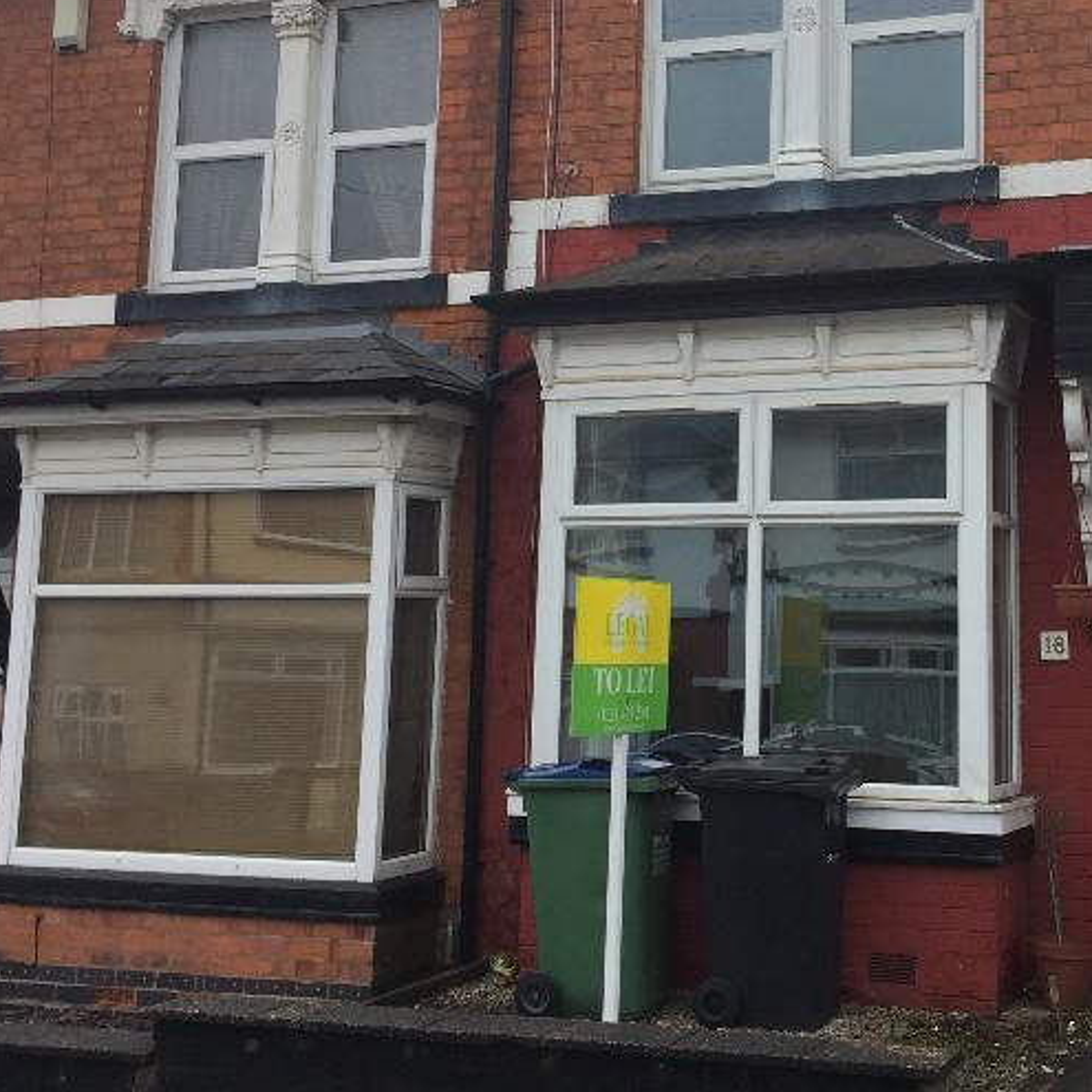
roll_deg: -1.2
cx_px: 801
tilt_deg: +7.5
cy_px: 335
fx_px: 1892
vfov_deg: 31.9
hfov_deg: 31.7
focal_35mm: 53
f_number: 2.2
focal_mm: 4.15
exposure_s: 1/1014
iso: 32
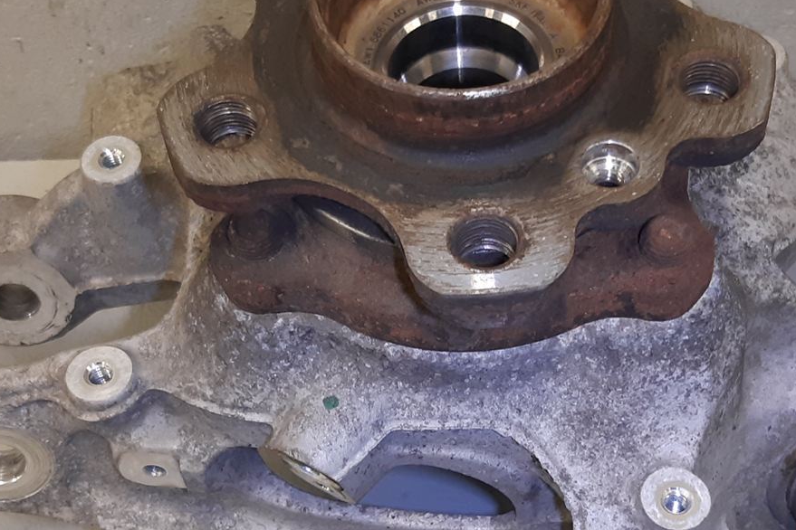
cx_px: 451
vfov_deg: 21.4
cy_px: 401
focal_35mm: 63
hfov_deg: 31.9
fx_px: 1393
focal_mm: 3.93
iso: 125
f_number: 1.7
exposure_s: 1/50
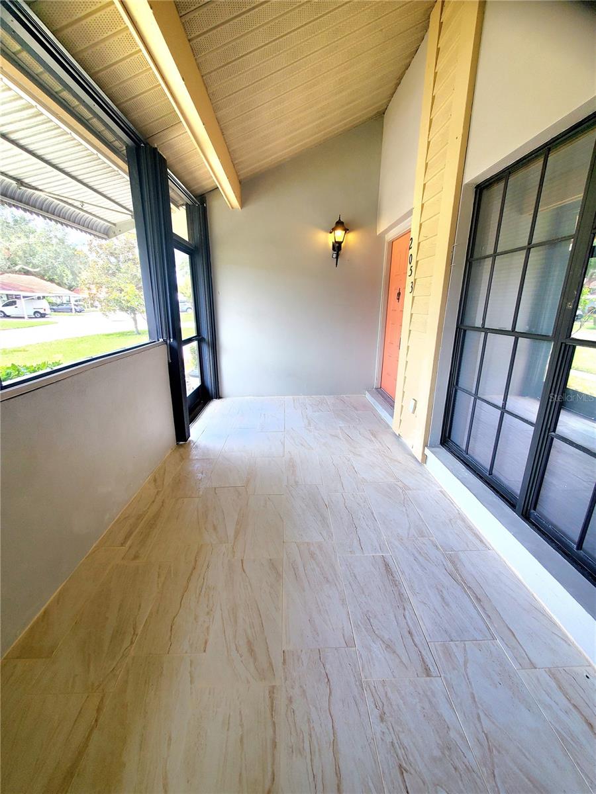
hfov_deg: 89.9
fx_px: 298
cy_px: 397
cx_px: 298
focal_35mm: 13
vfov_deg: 106.2
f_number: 2.2
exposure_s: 1/60.2
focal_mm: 1.8
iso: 50
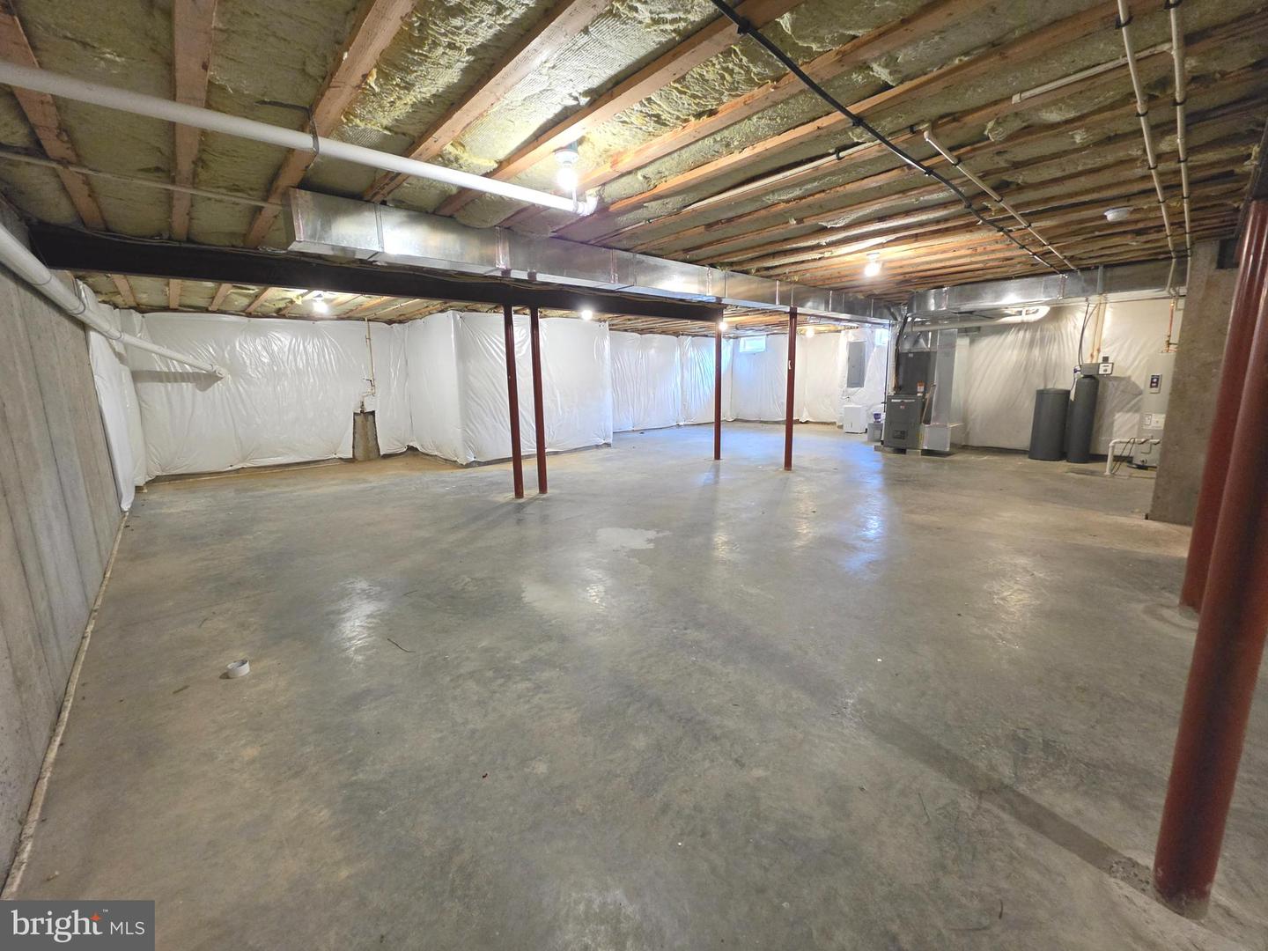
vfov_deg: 89.9
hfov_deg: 106.2
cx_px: 634
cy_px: 476
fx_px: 476
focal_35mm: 13
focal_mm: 2.2
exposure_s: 1/60
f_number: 1.9
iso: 500
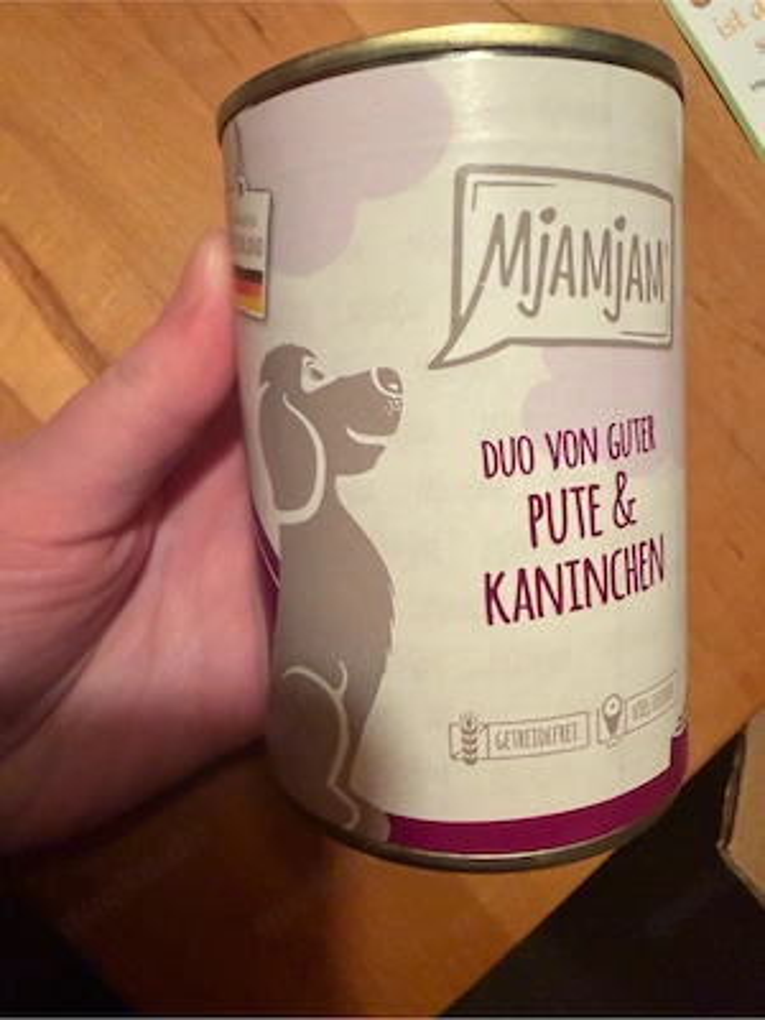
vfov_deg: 71.6
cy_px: 510
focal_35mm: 24
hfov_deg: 56.8
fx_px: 707
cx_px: 382
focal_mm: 2.22
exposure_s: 1/50
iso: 500
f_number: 2.2
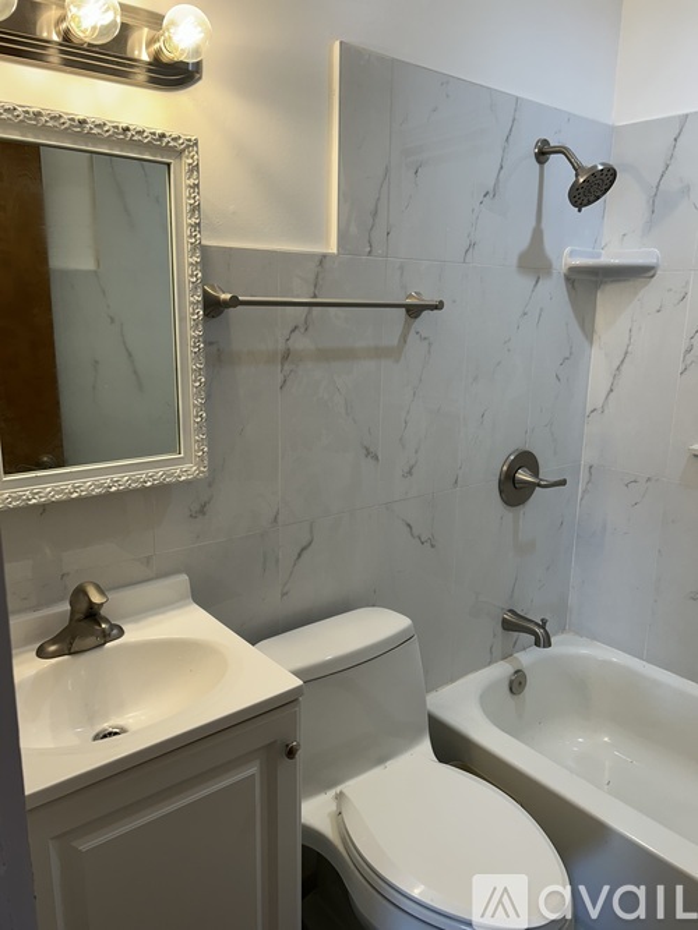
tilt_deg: -13.0
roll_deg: -0.6
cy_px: 465
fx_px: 699
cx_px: 349
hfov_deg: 53.0
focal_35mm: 26
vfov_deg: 67.3
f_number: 1.5
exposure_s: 1/120
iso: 50
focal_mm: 5.7
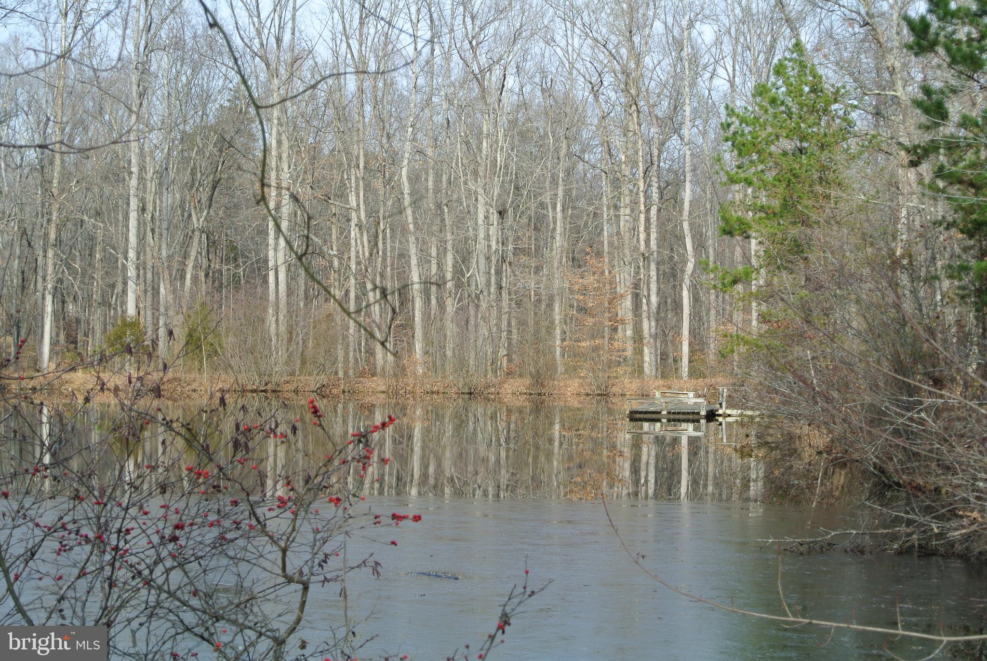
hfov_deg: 25.0
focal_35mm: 81
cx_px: 494
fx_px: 2223
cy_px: 330
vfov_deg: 16.9
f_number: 5.6
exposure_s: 1/250
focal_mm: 30
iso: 100
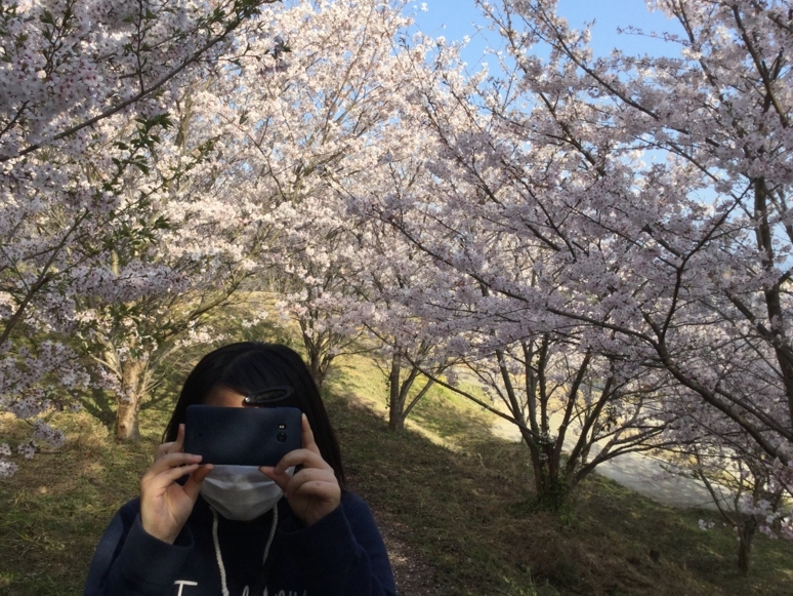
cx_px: 341
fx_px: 940
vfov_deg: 35.2
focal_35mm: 41
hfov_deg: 45.6
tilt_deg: +1.5
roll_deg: +0.7
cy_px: 290
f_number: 2.4
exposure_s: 1/783
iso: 25
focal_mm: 3.3
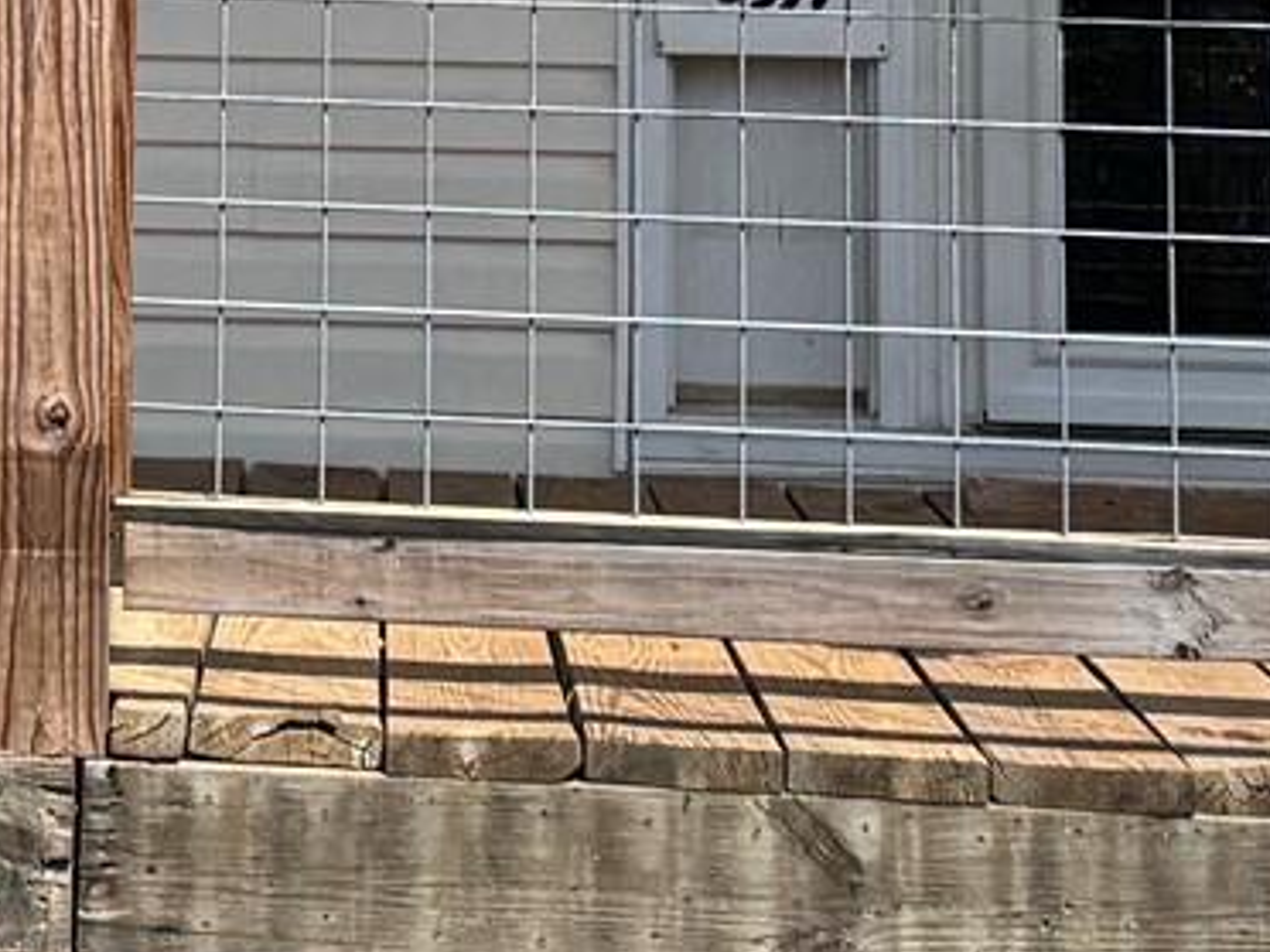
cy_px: -450
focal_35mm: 132
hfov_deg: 14.7
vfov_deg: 10.8
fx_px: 4843
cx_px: -27
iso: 80
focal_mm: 6.76
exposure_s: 1/2833
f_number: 1.78
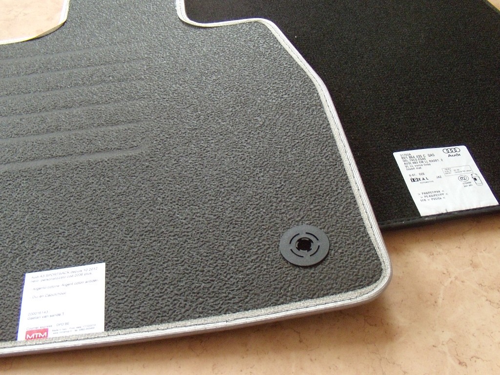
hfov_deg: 51.4
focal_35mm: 36
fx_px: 520
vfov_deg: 39.7
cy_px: 188
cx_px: 250
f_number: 3.6
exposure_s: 1/10
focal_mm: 6.4
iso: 400
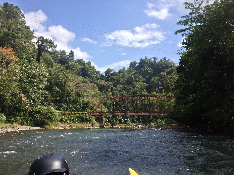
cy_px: 88
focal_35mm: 35
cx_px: 117
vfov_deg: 40.7
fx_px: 237
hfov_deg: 52.6
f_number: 2.4
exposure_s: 1/1453
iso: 50
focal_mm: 4.28
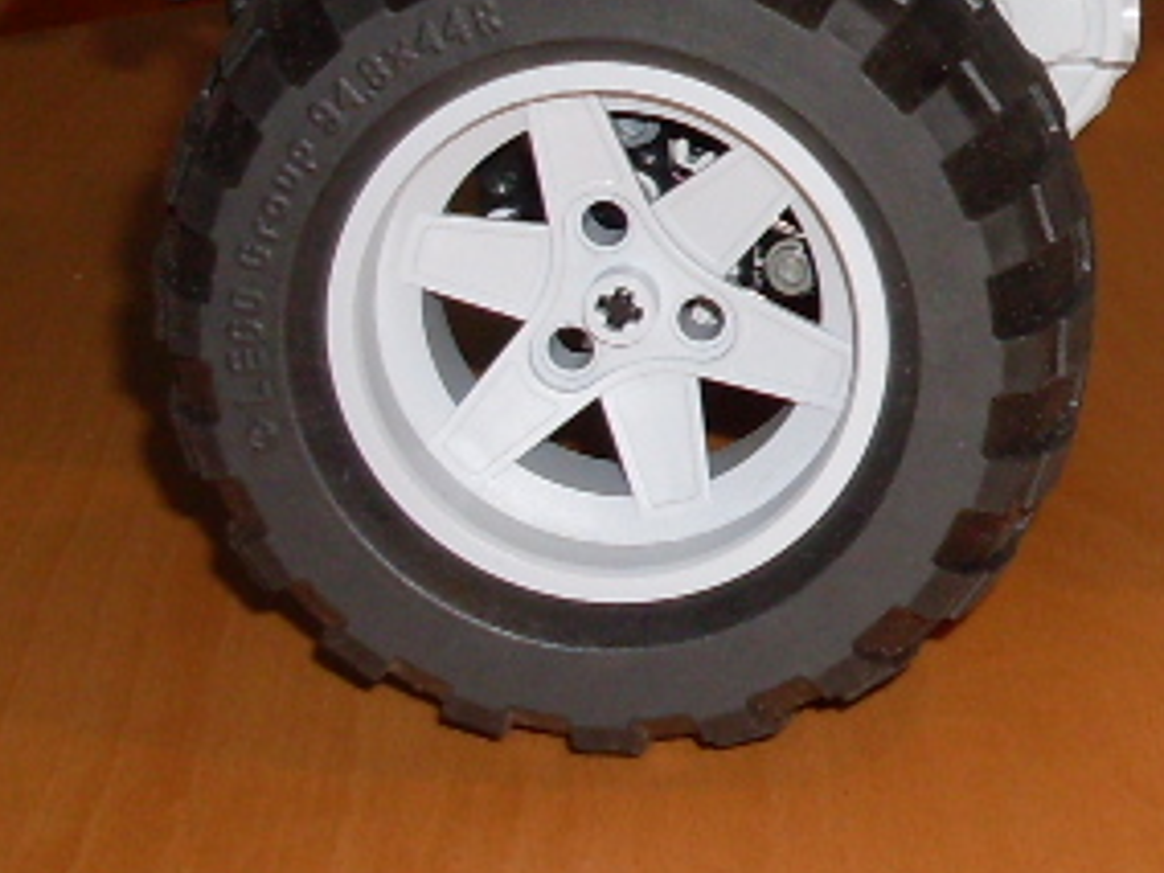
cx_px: 1603
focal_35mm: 137
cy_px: 143
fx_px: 4607
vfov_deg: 10.8
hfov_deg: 13.7
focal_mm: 6.3
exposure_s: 1/45
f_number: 2.8
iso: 100
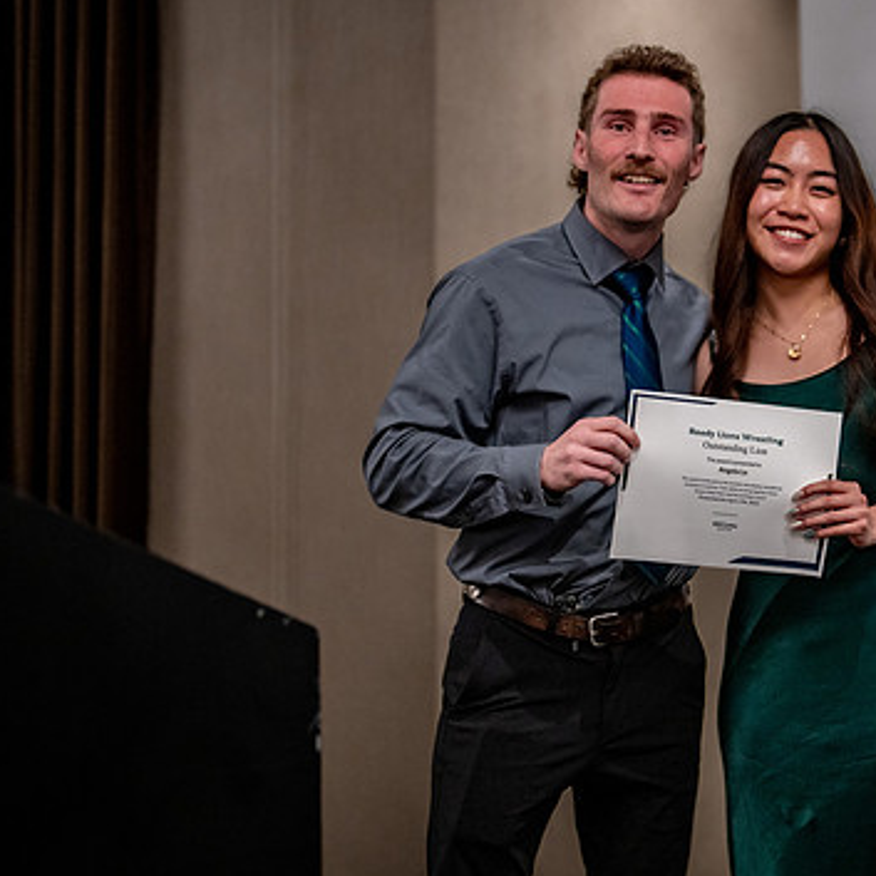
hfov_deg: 22.2
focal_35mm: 77
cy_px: 385
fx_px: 2205
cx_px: 707
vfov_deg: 22.5
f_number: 1.2
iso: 1250
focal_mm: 50
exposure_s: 1/400
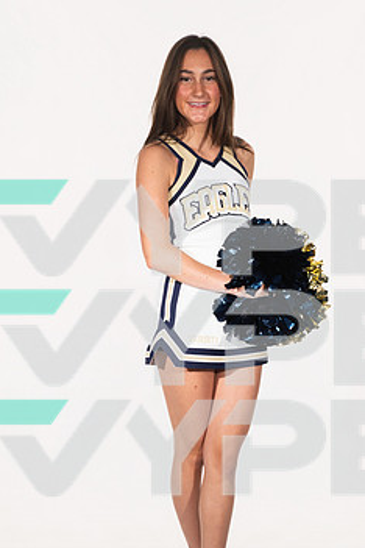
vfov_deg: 33.8
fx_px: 897
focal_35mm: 59
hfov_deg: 23.0
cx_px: 207
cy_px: 339
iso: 800
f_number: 8
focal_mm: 46
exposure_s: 1/640
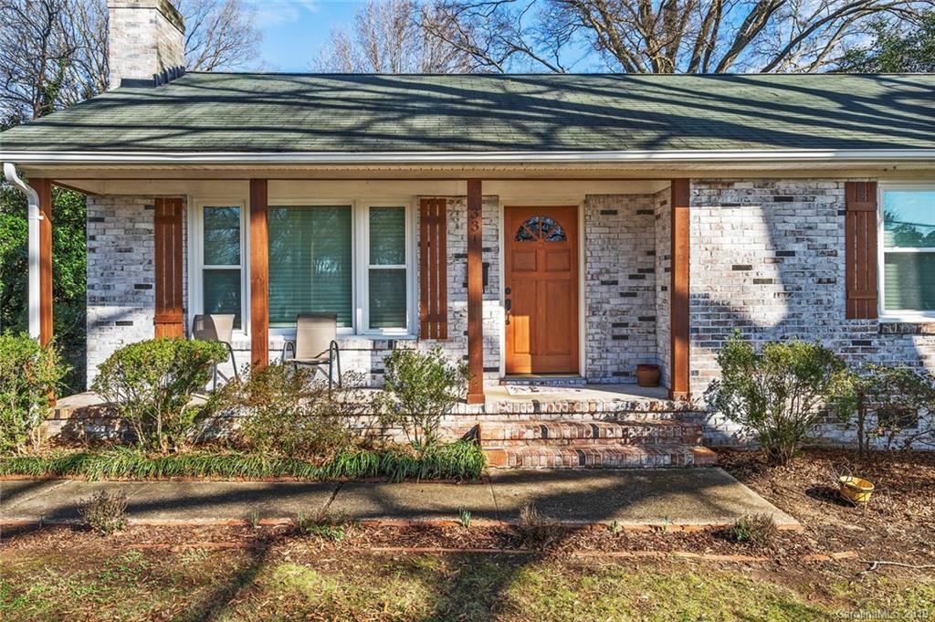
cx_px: 468
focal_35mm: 24
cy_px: 311
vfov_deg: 53.1
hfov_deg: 73.8
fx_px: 623
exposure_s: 1/50
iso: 200
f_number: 8
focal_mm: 24
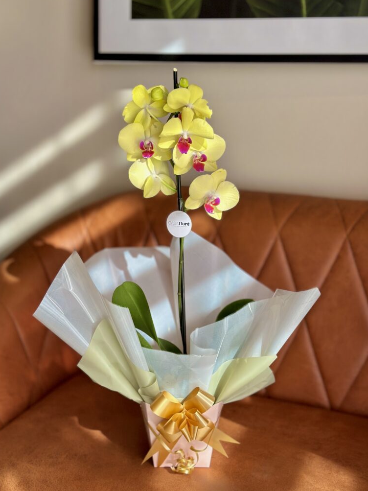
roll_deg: -1.5
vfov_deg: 38.9
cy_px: 244
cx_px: 182
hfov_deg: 29.7
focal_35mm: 49
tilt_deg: -12.0
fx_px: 695
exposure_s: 1/1185
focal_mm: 6.86
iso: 80
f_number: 1.78
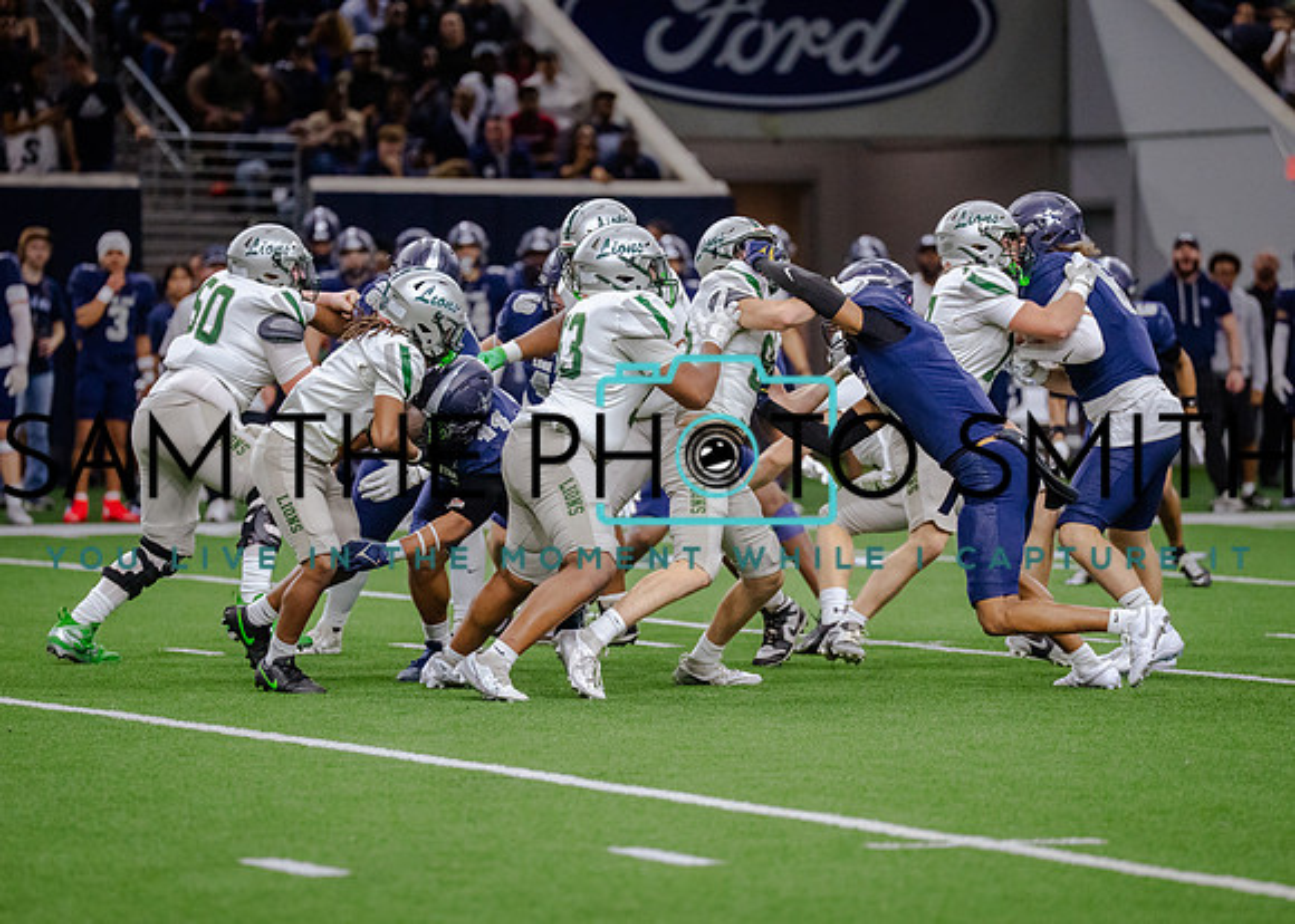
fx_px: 9311
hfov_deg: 8.0
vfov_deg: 5.7
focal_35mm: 253
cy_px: 482
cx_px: 616
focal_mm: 200
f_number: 2.8
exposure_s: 1/1250
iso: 3200
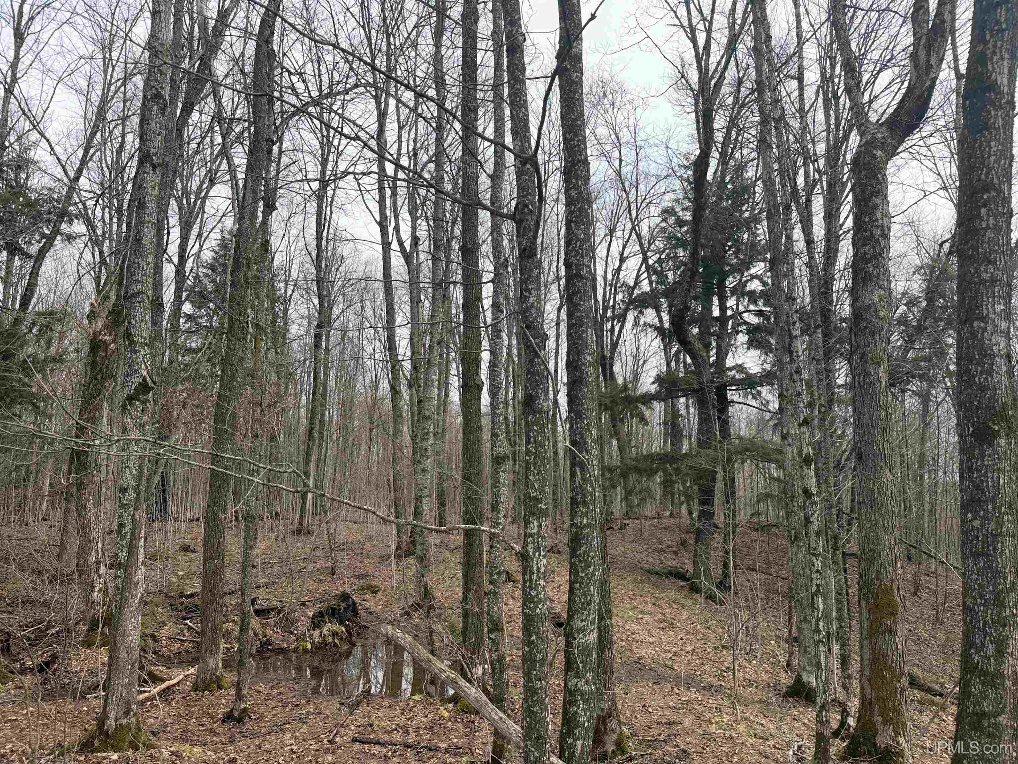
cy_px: 382
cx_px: 509
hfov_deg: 71.6
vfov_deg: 56.8
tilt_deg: +9.7
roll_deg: -2.9
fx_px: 706
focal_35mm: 24
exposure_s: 1/2703
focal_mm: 6.76
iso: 80
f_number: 1.78
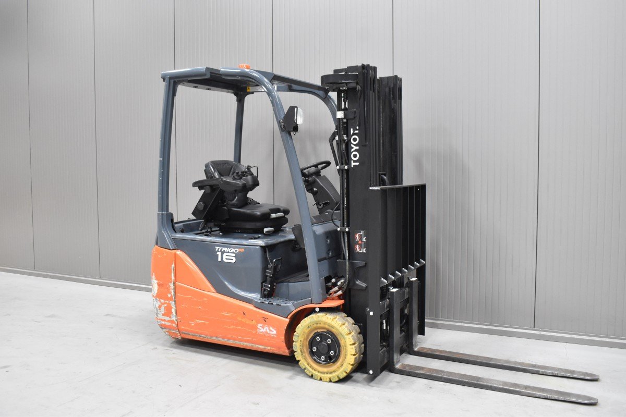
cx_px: 313
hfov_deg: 57.2
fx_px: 574
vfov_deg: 40.0
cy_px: 208
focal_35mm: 33
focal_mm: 22
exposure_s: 1/25
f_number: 5
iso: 1600
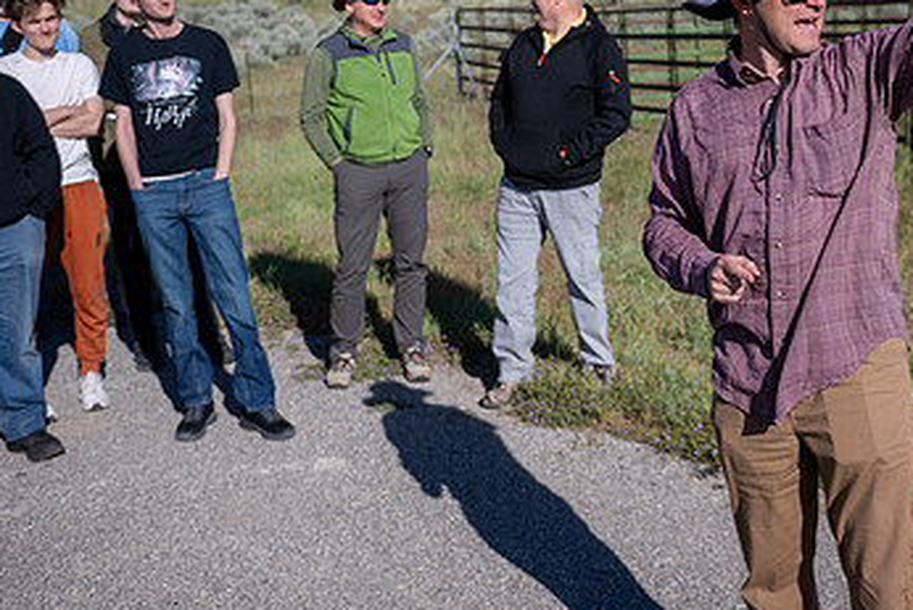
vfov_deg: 25.8
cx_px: 567
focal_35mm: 52
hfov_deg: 38.0
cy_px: 168
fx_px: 1319
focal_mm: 31
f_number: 2.8
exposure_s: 1/4000
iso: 100
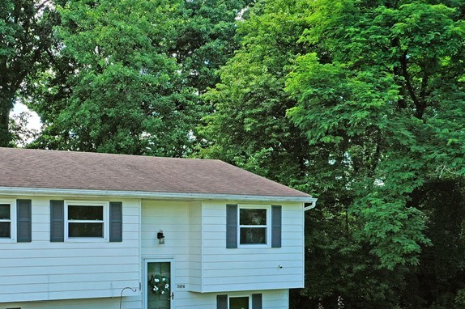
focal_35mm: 53
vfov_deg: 25.1
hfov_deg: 36.3
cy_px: 245
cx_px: 96
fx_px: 684
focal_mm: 10.26
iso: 100
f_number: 5
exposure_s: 1/240
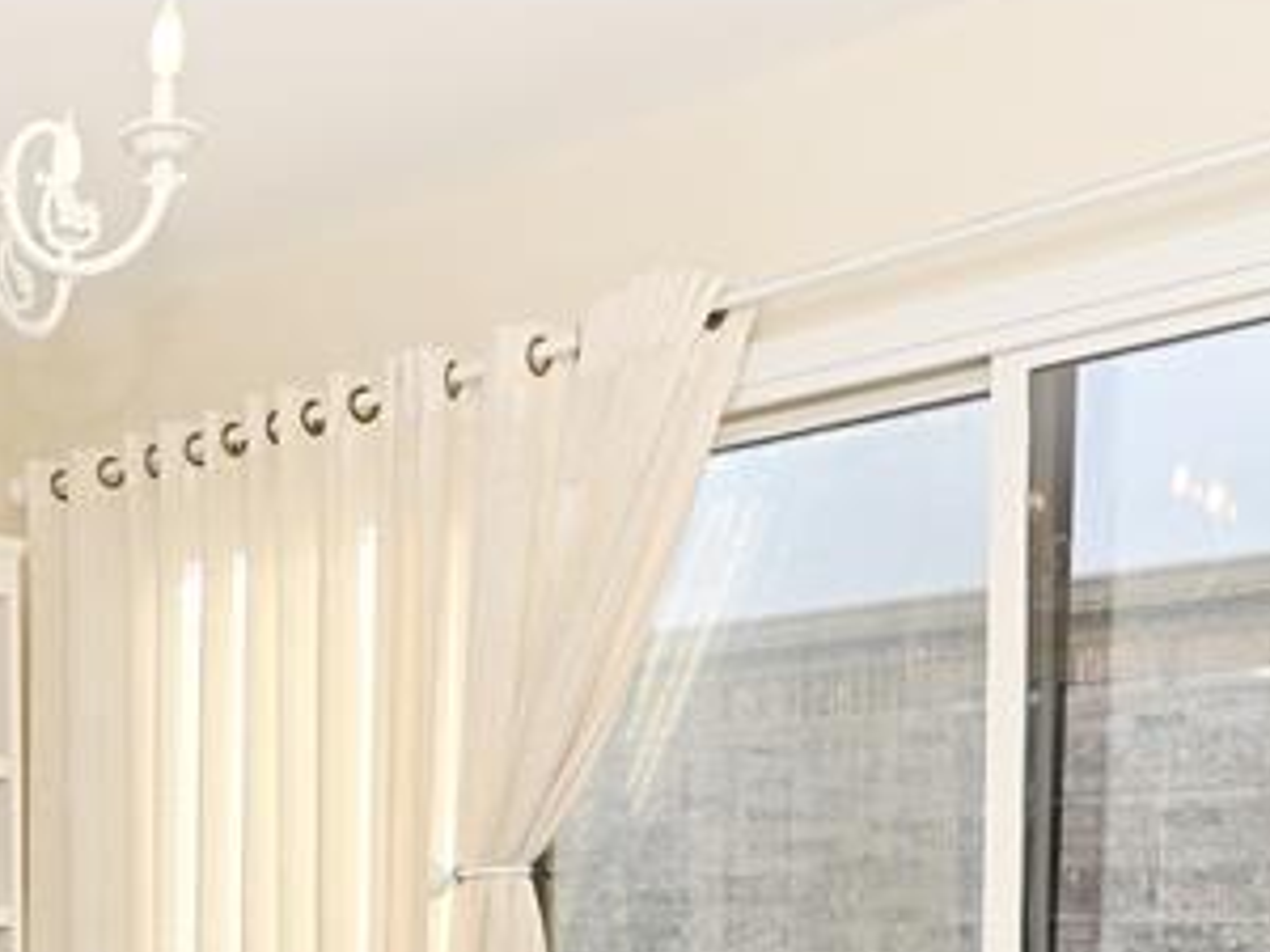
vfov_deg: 29.3
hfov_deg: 37.2
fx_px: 1688
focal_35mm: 46
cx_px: 17
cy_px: 973
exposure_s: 1/100
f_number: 11
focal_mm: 14
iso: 320
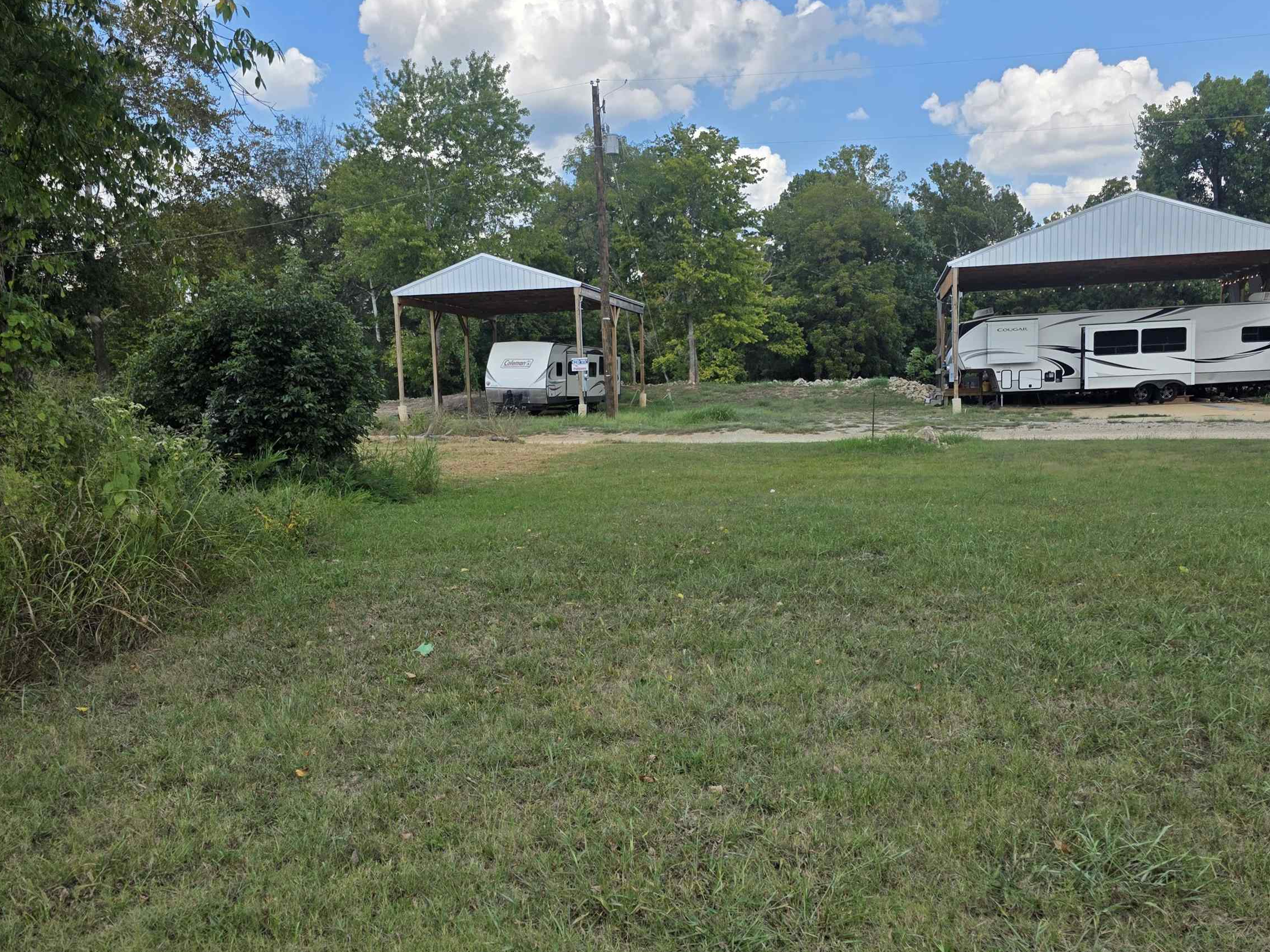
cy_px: 550
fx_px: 1137
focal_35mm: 31
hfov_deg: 58.4
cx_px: 630
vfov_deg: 45.3
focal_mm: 6.3
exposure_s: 1/4650
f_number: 1.7
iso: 80
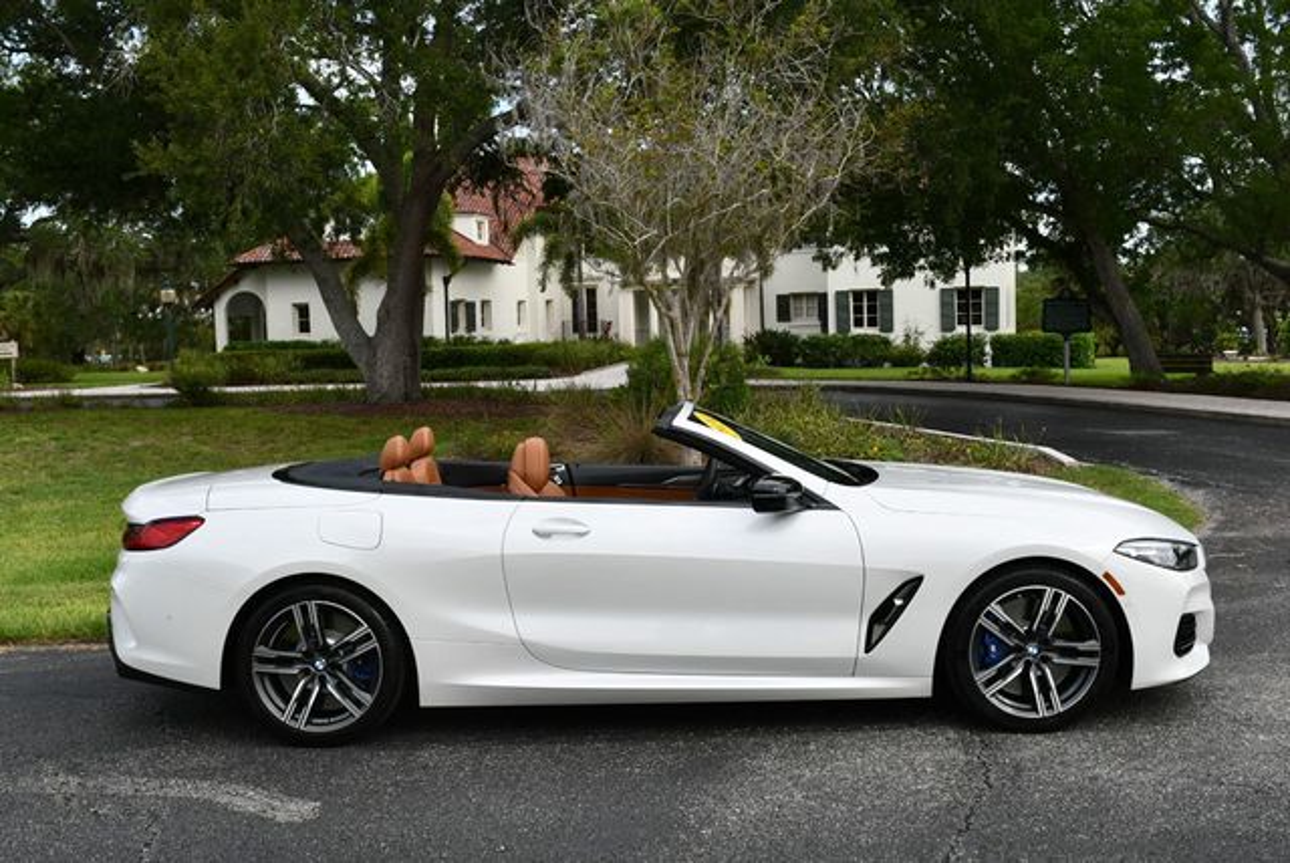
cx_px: 645
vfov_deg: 33.5
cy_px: 432
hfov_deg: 48.4
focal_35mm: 40
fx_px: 1435
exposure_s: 1/250
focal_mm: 20
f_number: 8
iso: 160
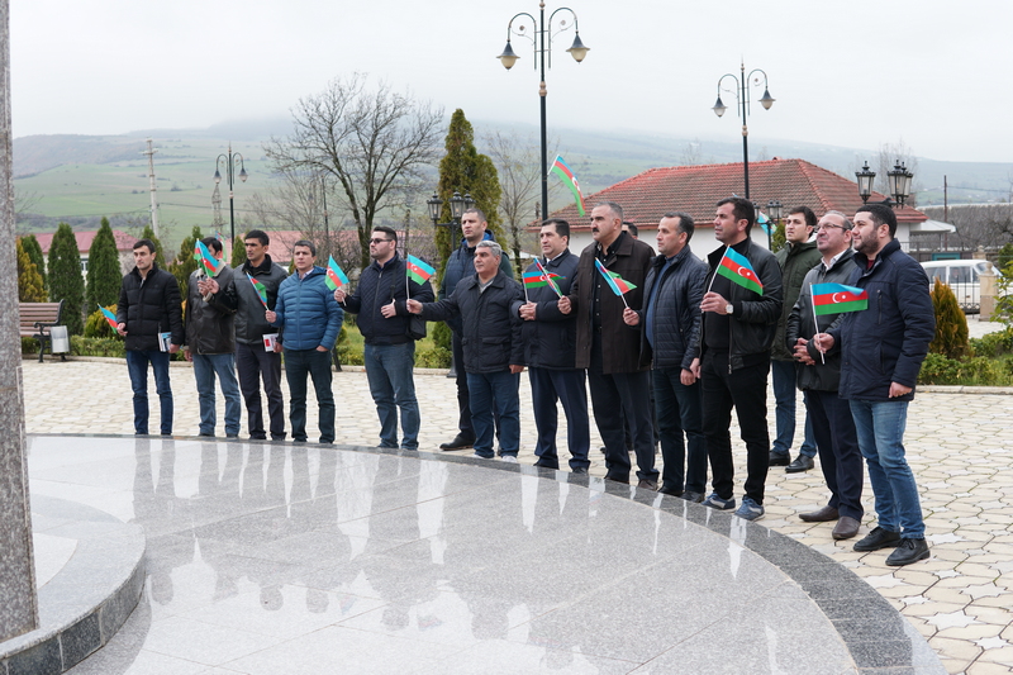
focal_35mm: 45
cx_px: 506
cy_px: 338
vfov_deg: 29.9
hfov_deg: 43.6
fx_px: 1266
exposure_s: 1/200
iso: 100
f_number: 4
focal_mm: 30
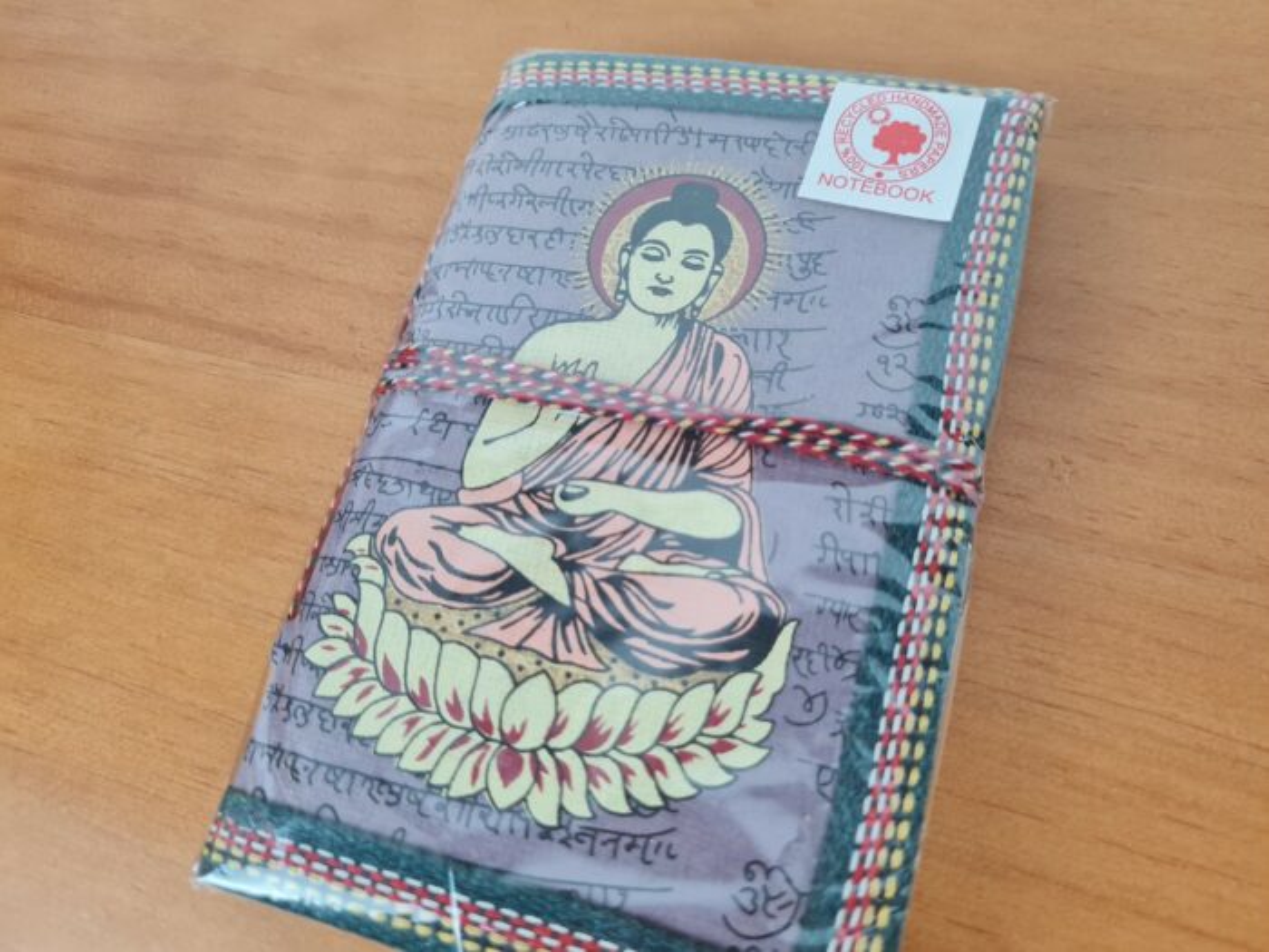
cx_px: 634
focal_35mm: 26
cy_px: 476
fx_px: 953
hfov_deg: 67.3
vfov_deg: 53.1
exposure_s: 1/120
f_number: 1.8
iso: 125
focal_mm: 5.4
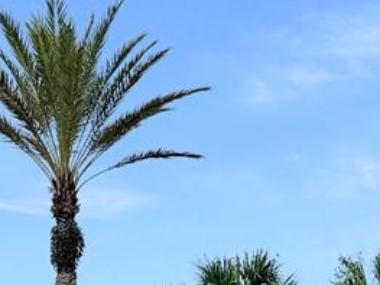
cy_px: 569
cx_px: 302
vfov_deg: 9.5
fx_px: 1602
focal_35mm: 146
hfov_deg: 13.5
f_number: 1.78
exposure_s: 1/1637
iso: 80
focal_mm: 6.76
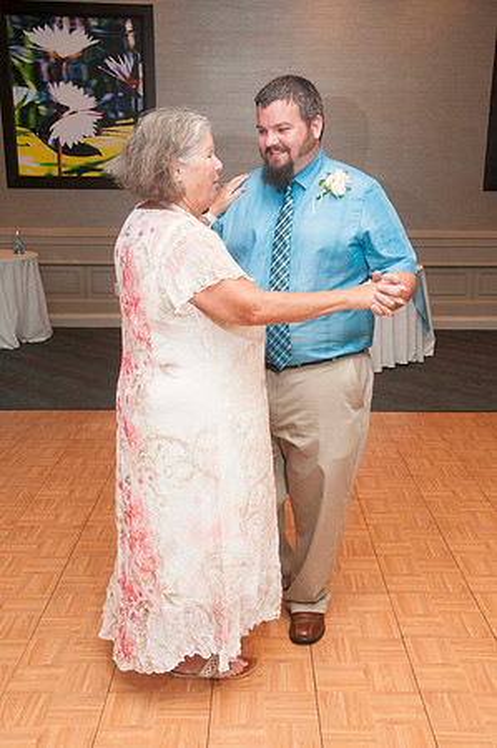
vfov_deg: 49.6
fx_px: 809
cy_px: 374
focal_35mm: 39
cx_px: 248
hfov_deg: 34.1
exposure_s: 1/60
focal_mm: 26
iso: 800
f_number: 5.6
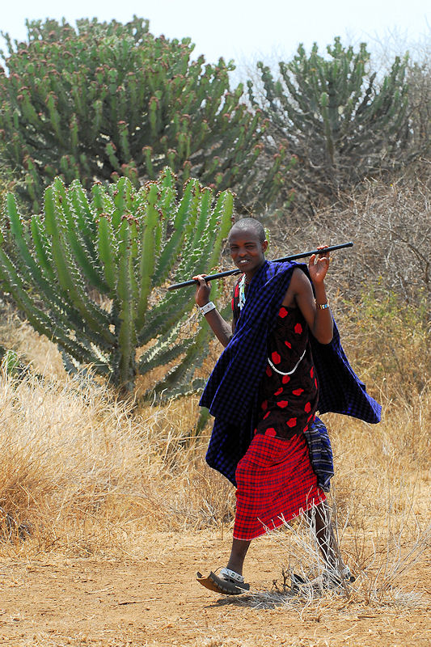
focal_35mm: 195
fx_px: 3503
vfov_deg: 10.6
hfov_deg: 7.0
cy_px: 324
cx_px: 216
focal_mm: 130
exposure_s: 1/320
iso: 200
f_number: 7.1
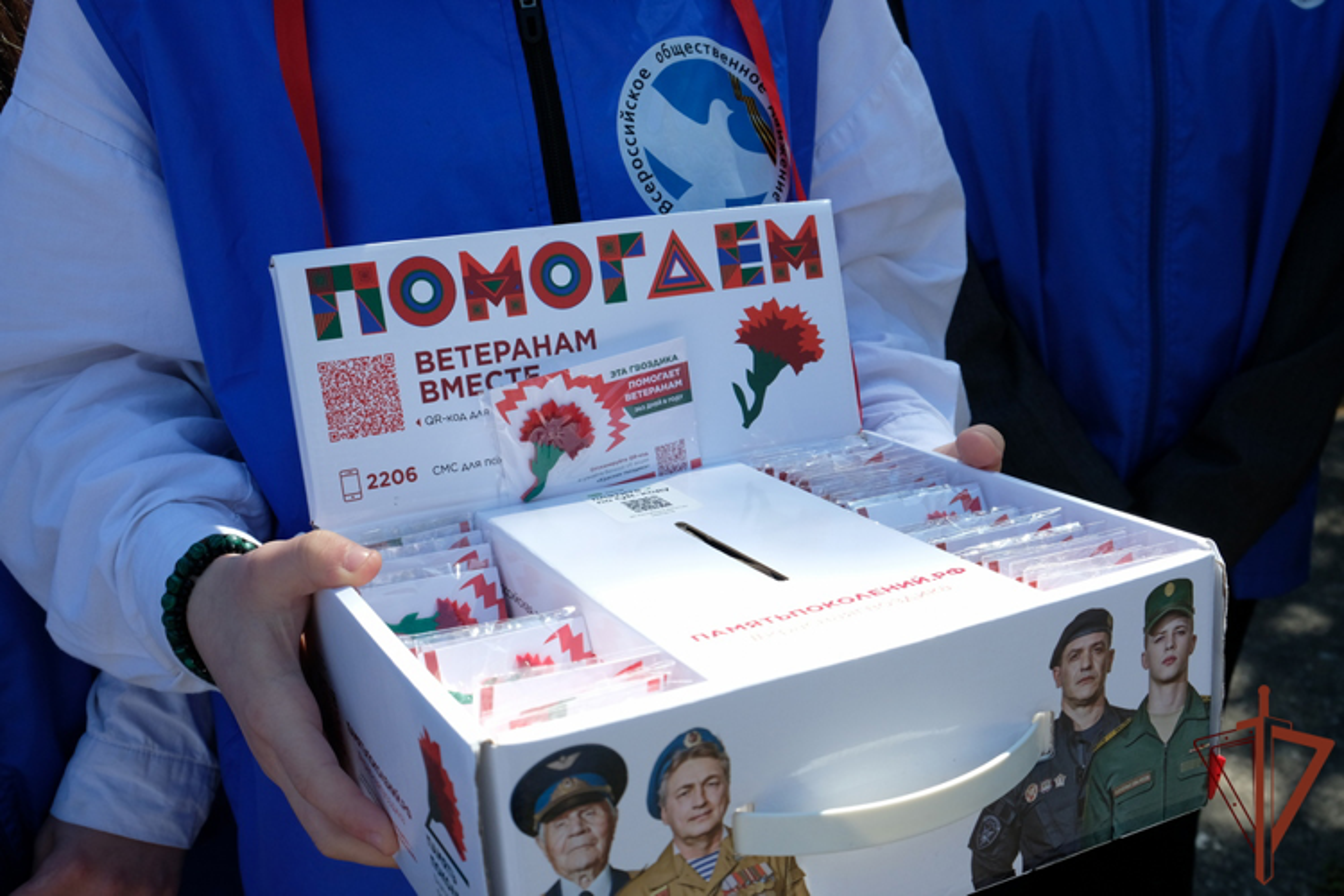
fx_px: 1419
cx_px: 672
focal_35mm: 38
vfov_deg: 35.1
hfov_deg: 50.7
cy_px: 448
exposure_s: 1/1600
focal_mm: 25.4
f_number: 7.1
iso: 1250
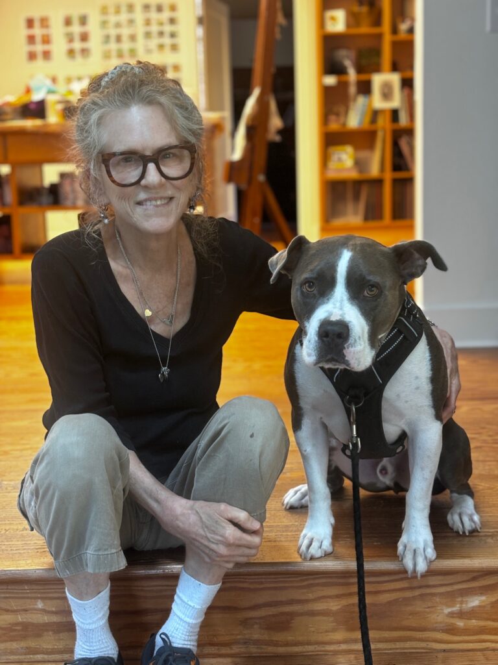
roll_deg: +1.1
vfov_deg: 36.8
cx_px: 249
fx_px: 997
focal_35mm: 52
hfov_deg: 28.0
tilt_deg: -9.8
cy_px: 332
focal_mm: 5.96
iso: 160
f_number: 1.6
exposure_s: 1/40
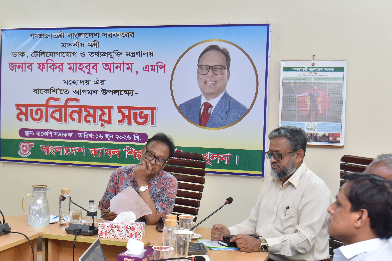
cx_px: 120
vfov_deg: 23.4
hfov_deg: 34.0
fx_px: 632
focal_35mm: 58
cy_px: 148
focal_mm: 40
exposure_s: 1/125
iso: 1000
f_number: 5.6
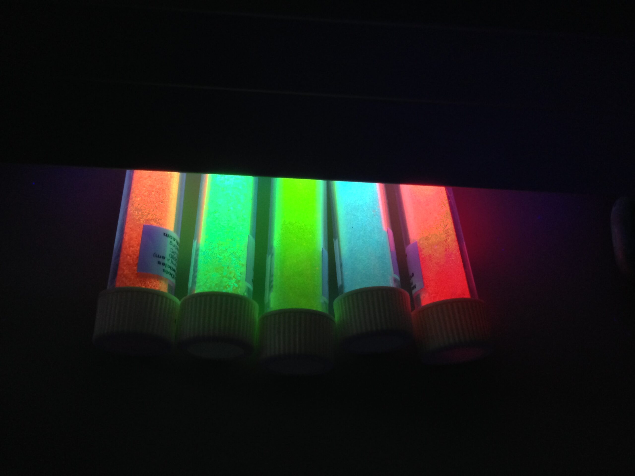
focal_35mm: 33
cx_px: 318
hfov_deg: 55.4
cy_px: 238
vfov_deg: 42.9
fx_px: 605
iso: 200
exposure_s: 1/20
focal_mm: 4.12
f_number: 2.4
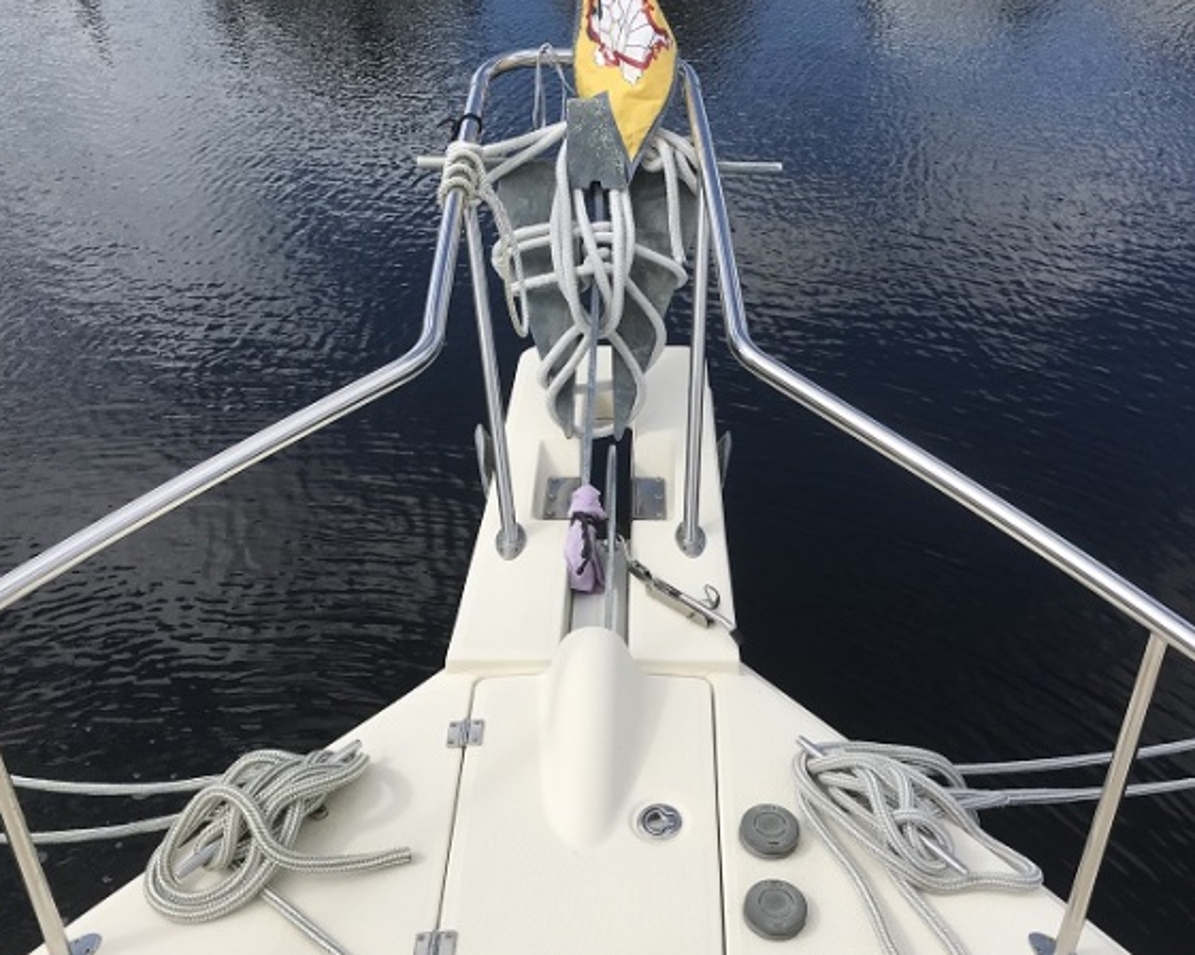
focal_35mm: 39
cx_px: 652
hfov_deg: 46.8
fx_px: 1378
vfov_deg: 38.1
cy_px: 565
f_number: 1.8
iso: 20
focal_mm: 3.99
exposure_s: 1/3690
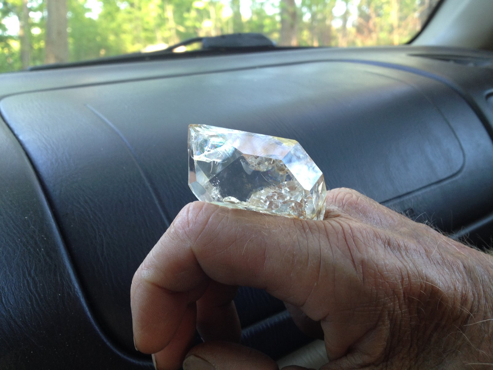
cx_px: 246
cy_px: 185
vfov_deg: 40.7
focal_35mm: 35
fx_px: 498
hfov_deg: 52.6
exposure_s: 1/20
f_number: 2.4
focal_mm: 4.28
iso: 50
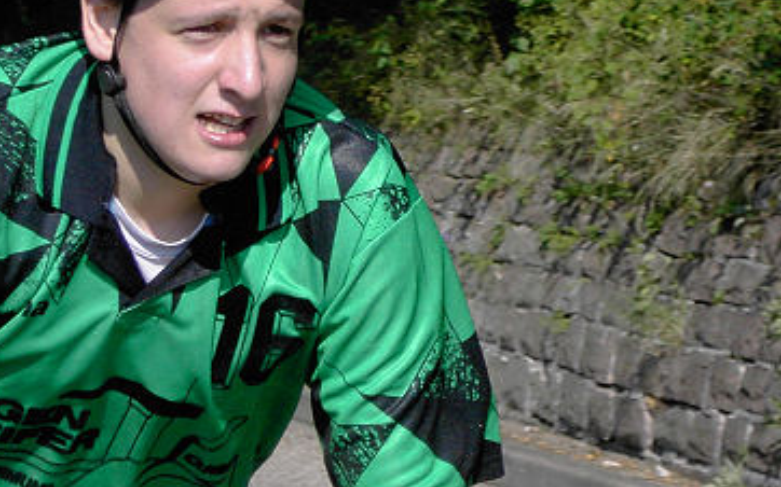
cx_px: 315
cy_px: 343
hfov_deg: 8.5
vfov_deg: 5.3
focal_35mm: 246
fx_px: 5234
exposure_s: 1/500
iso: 100
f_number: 5.6
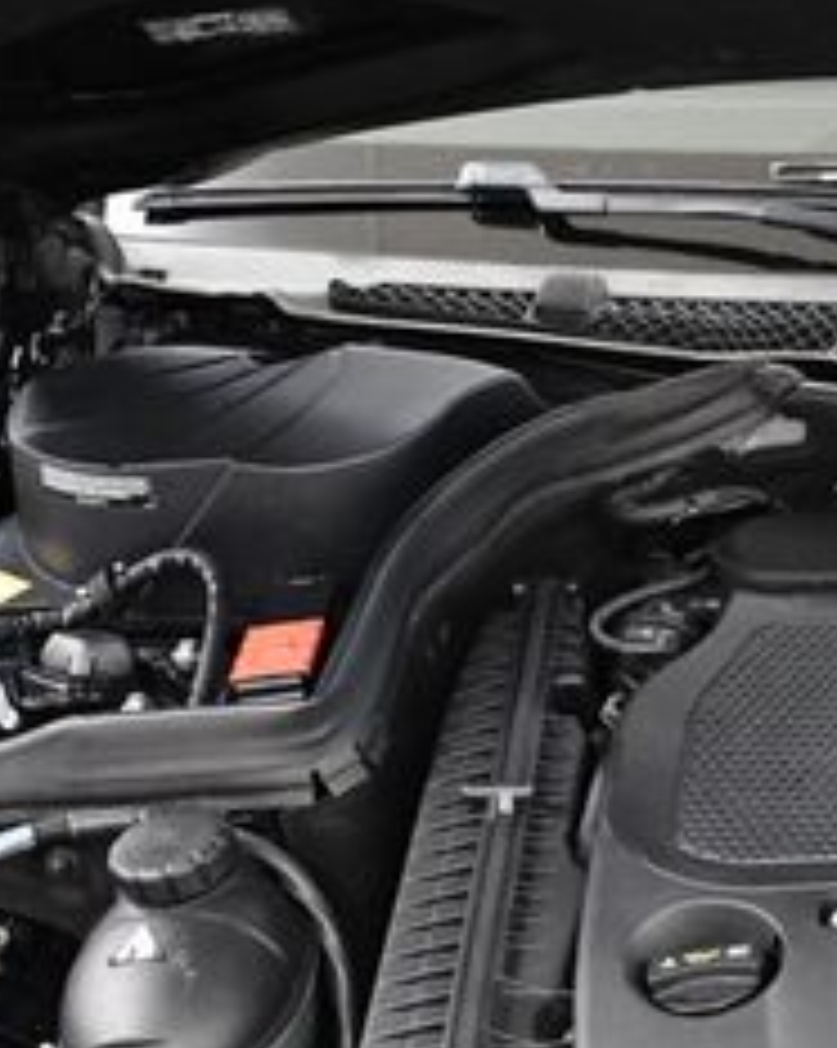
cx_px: 1080
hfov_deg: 15.7
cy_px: 900
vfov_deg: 20.3
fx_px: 2884
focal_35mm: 93
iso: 3200
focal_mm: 18
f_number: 3.5
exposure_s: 1/100
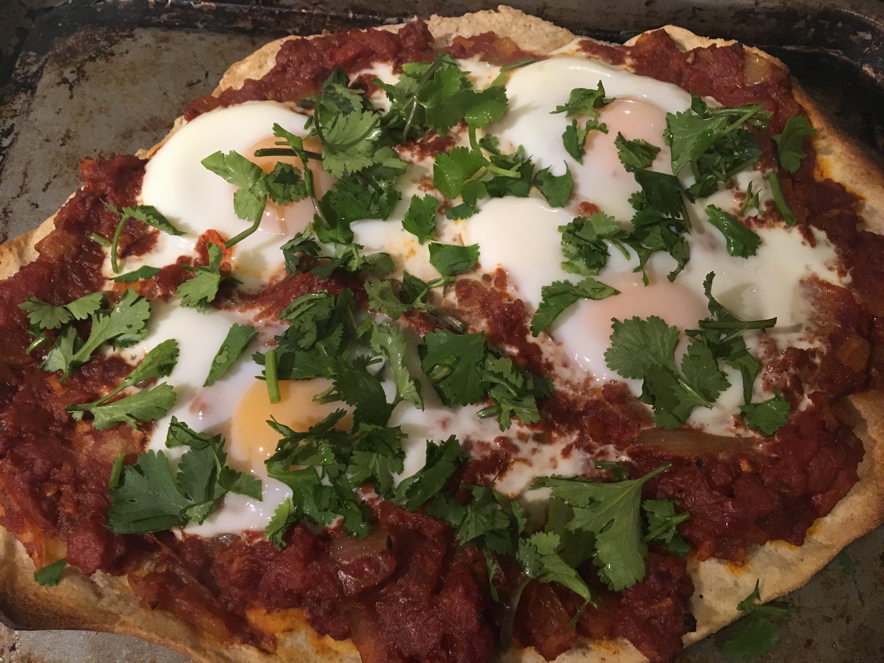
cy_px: 332
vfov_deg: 48.2
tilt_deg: -63.9
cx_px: 442
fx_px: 741
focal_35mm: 29
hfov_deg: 61.7
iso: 200
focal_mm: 4.15
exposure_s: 1/25
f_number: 2.2
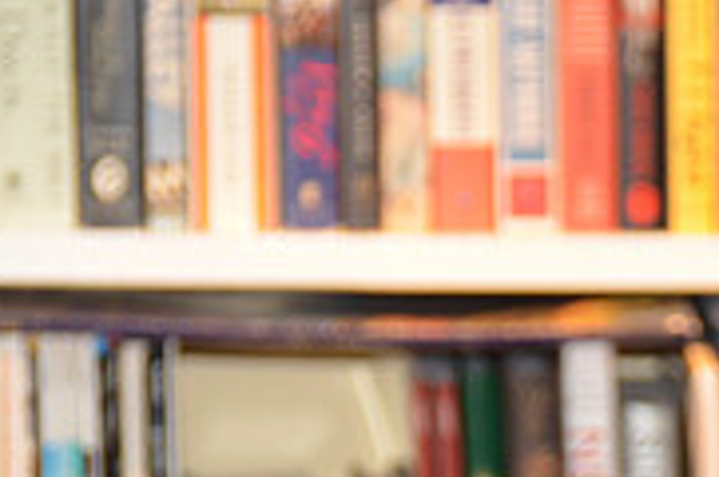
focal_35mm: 699
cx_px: 902
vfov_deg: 2.0
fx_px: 13928
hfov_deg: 3.0
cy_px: 700
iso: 800
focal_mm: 145
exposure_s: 1/60
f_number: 5.6
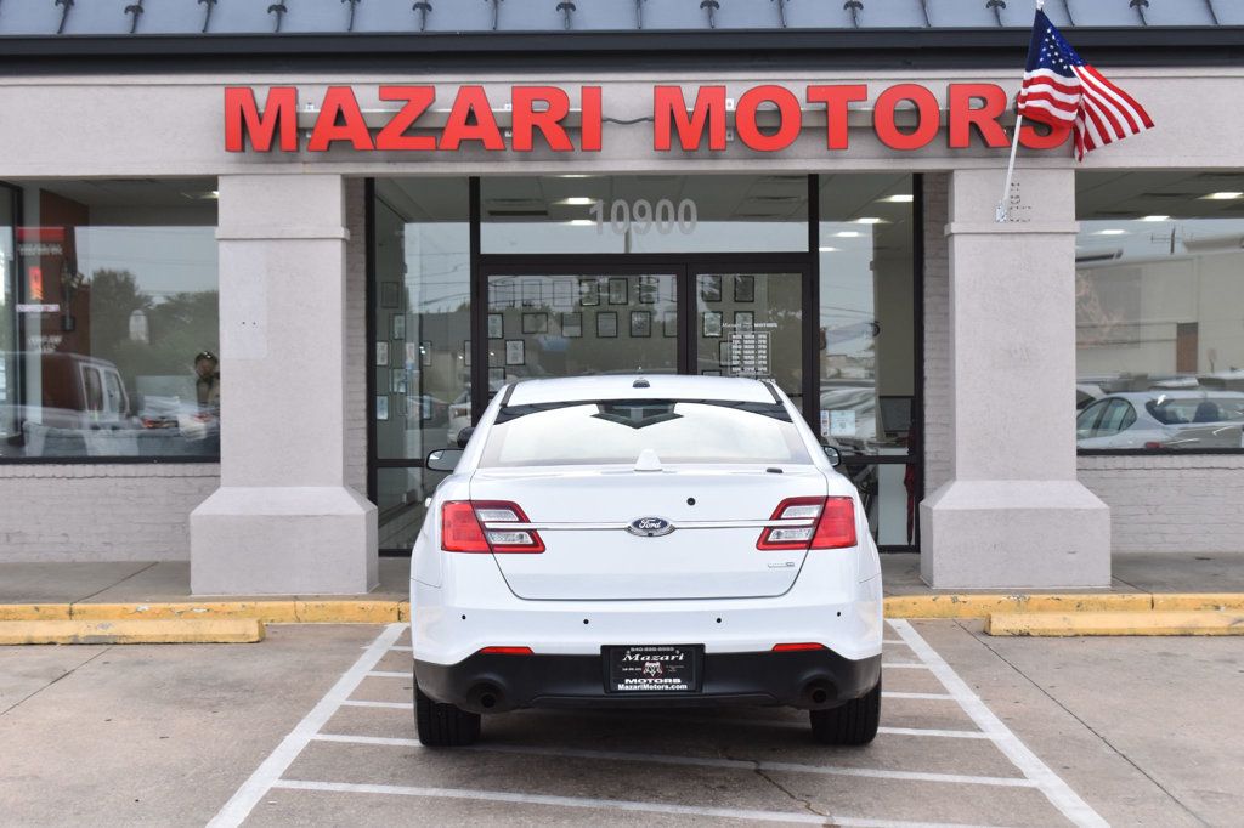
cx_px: 622
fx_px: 1969
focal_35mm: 57
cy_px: 414
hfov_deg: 35.1
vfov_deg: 23.8
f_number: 8
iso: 400
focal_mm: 38
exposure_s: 1/250
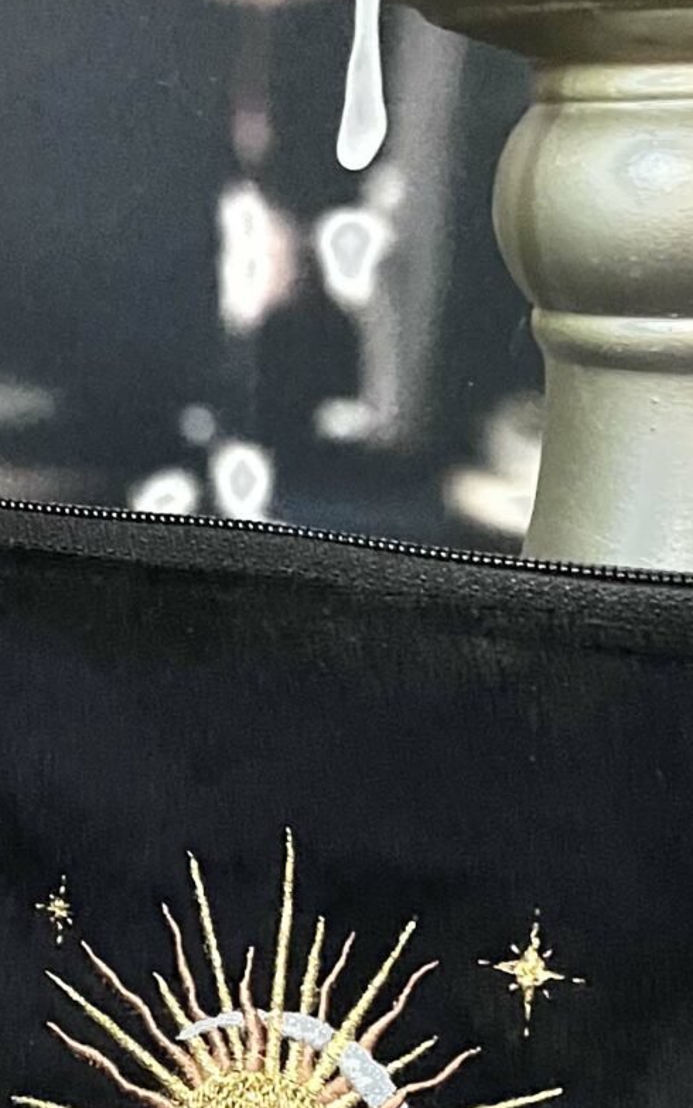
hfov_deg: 14.2
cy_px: 613
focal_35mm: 90
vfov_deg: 23.0
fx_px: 2720
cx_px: -52
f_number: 1.6
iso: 1000
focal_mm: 5.1
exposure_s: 1/25
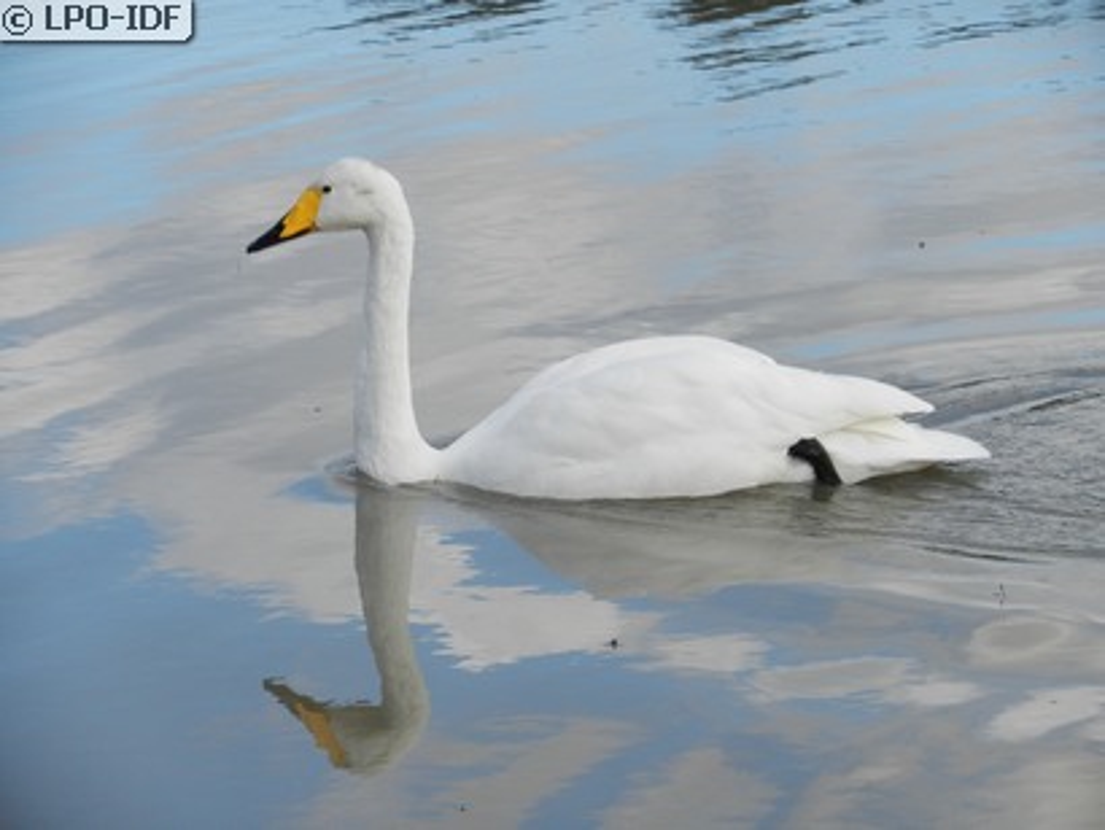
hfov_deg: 12.0
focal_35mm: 165
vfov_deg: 9.0
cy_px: 415
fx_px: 5270
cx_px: 552
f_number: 5.3
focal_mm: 29.7
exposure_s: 1/500
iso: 160
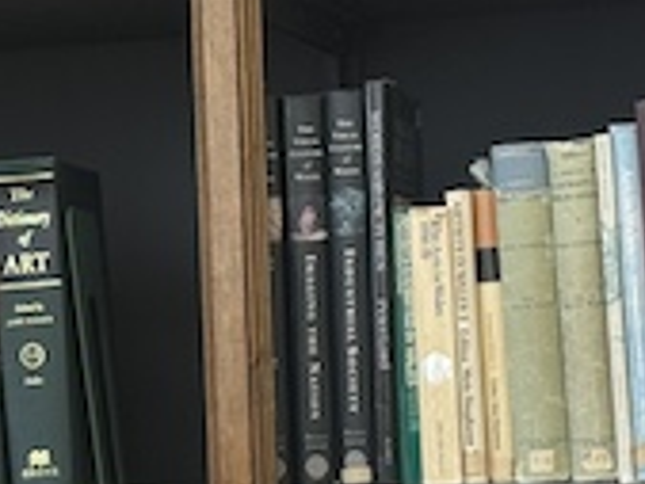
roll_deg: +2.6
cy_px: 694
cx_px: -52
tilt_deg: -2.8
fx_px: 3841
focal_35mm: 206
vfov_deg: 7.1
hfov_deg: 9.5
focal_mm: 6.76
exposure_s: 1/50
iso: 100
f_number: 1.78
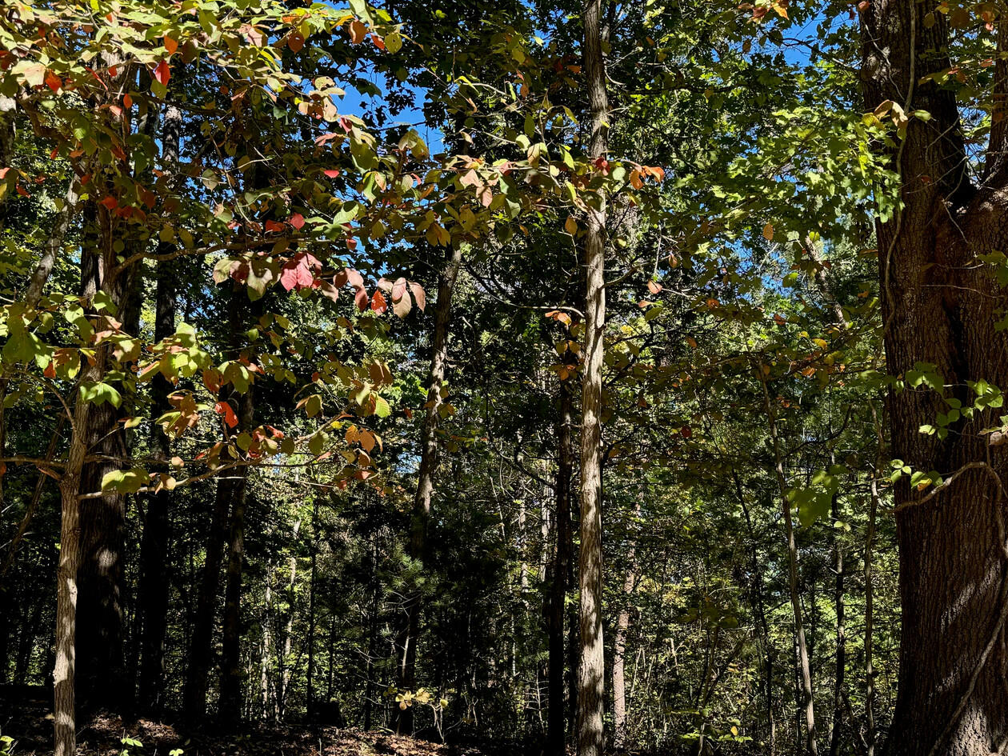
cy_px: 513
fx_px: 1136
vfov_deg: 36.4
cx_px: 570
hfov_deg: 47.7
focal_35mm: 39
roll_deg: +0.3
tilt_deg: +8.2
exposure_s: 1/700
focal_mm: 6.76
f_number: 1.78
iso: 80
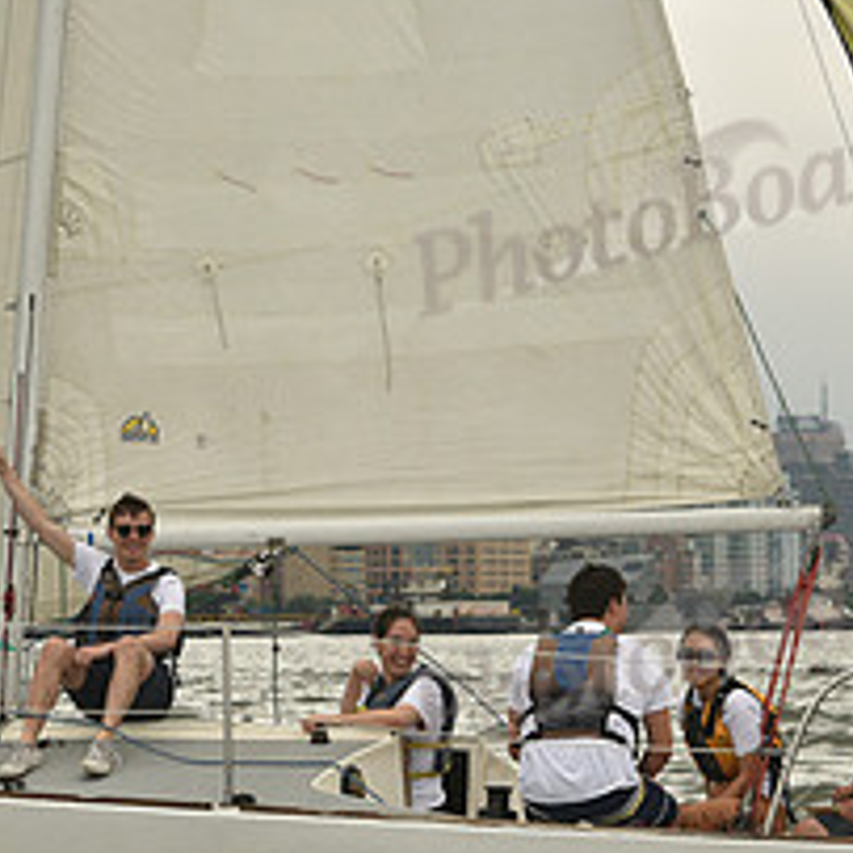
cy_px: 485
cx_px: 197
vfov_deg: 9.6
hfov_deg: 9.6
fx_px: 5074
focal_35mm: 182
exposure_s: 1/1250
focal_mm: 75
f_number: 7.1
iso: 320
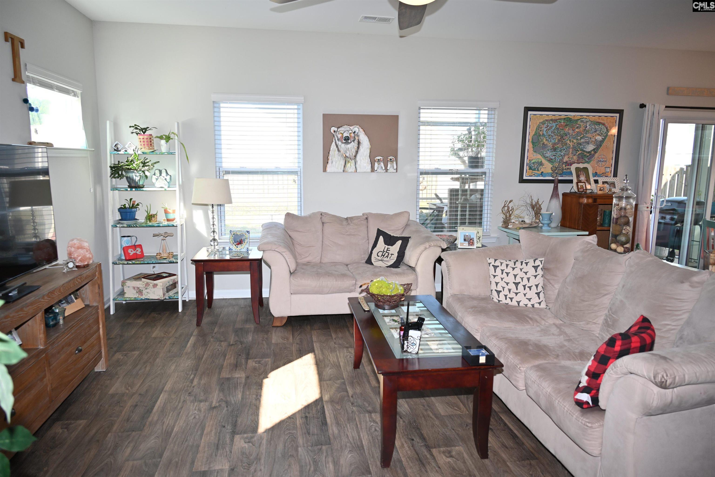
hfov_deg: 73.7
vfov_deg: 53.1
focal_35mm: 24
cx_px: 358
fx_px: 477
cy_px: 238
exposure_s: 1/60
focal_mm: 24
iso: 200
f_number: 4
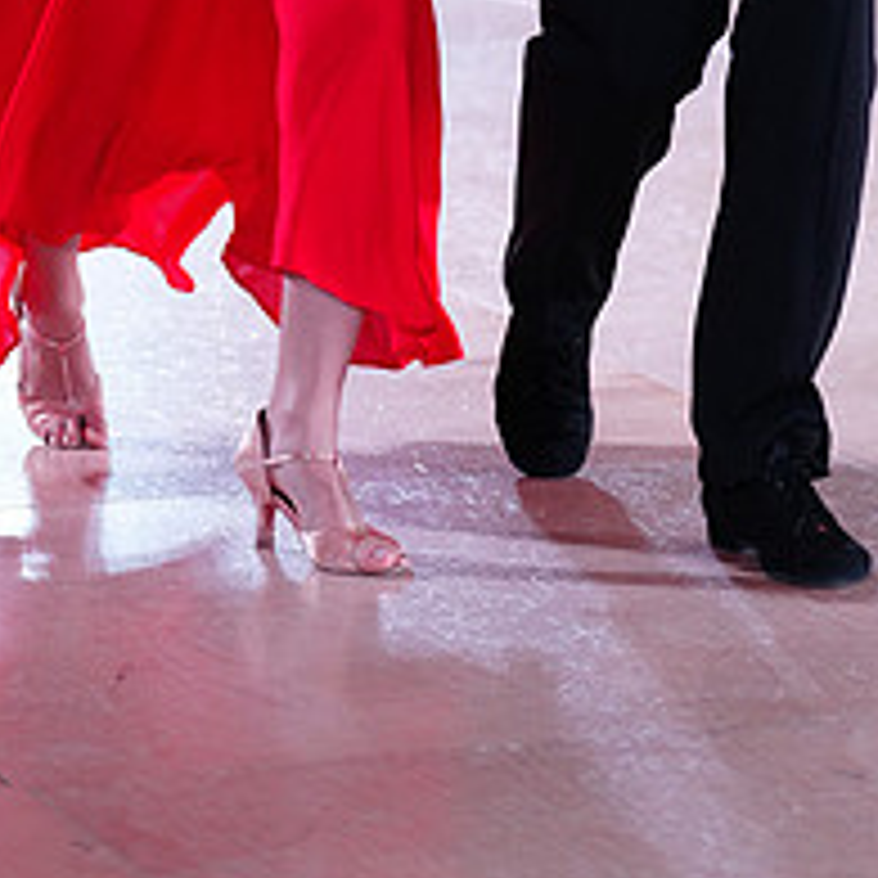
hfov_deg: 7.4
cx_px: 349
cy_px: -374
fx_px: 6744
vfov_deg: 7.3
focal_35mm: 235
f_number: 2.8
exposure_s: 1/500
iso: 2000
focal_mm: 93
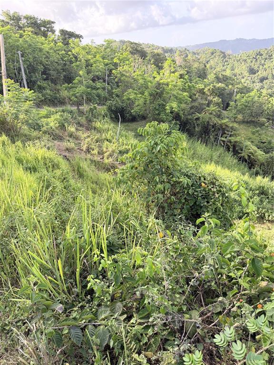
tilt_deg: -27.1
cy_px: 182
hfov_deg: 56.8
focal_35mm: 24
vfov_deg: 71.6
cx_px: 137
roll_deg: +7.1
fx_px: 253
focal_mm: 6.76
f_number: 1.78
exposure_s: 1/589
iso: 100
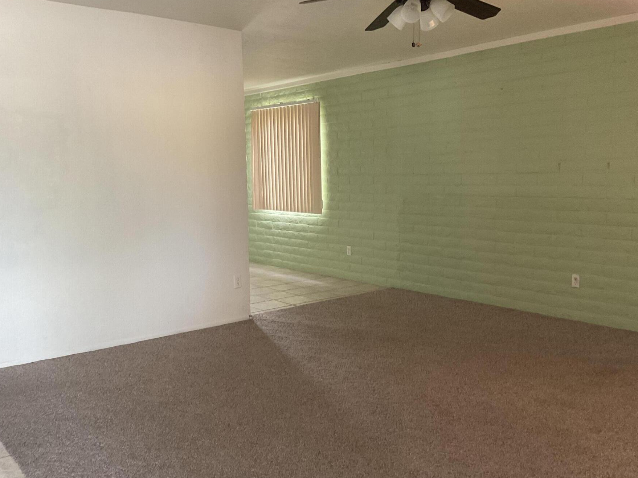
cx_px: 342
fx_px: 608
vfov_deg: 42.9
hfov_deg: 55.3
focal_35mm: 33
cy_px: 256
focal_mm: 3
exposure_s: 1/60
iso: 200
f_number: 1.8
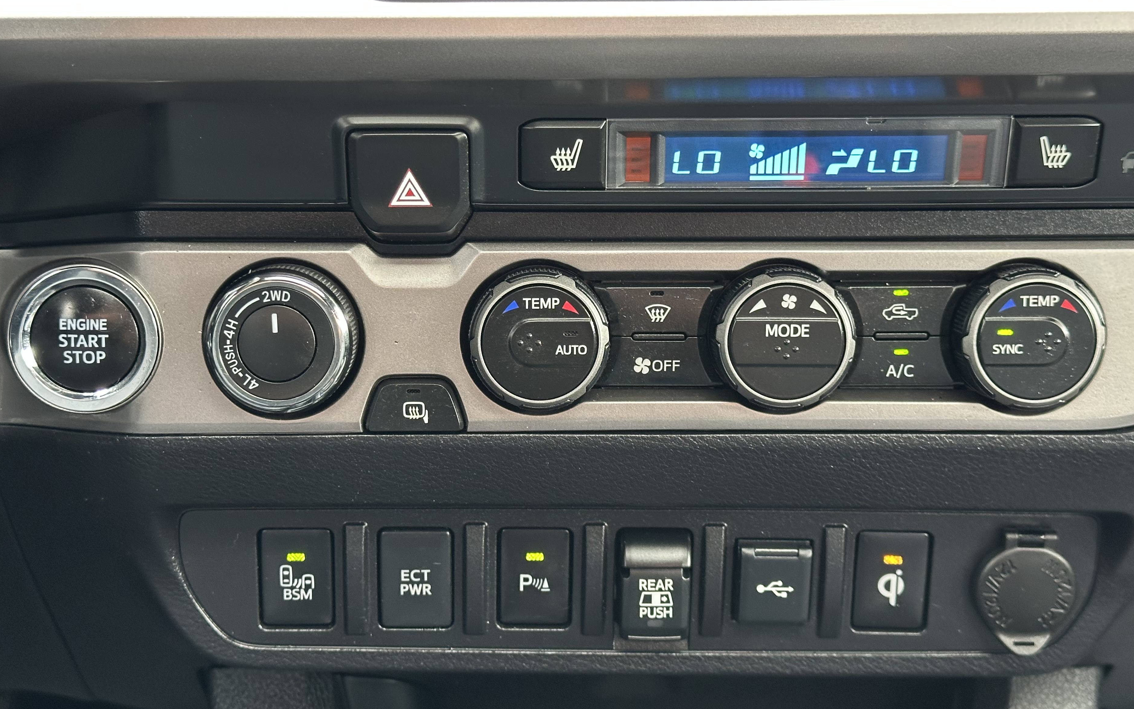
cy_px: 307
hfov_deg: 36.9
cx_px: 538
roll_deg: +1.8
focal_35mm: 55
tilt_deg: -15.4
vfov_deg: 23.5
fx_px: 1700
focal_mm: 6.86
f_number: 1.78
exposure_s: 1/49
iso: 250
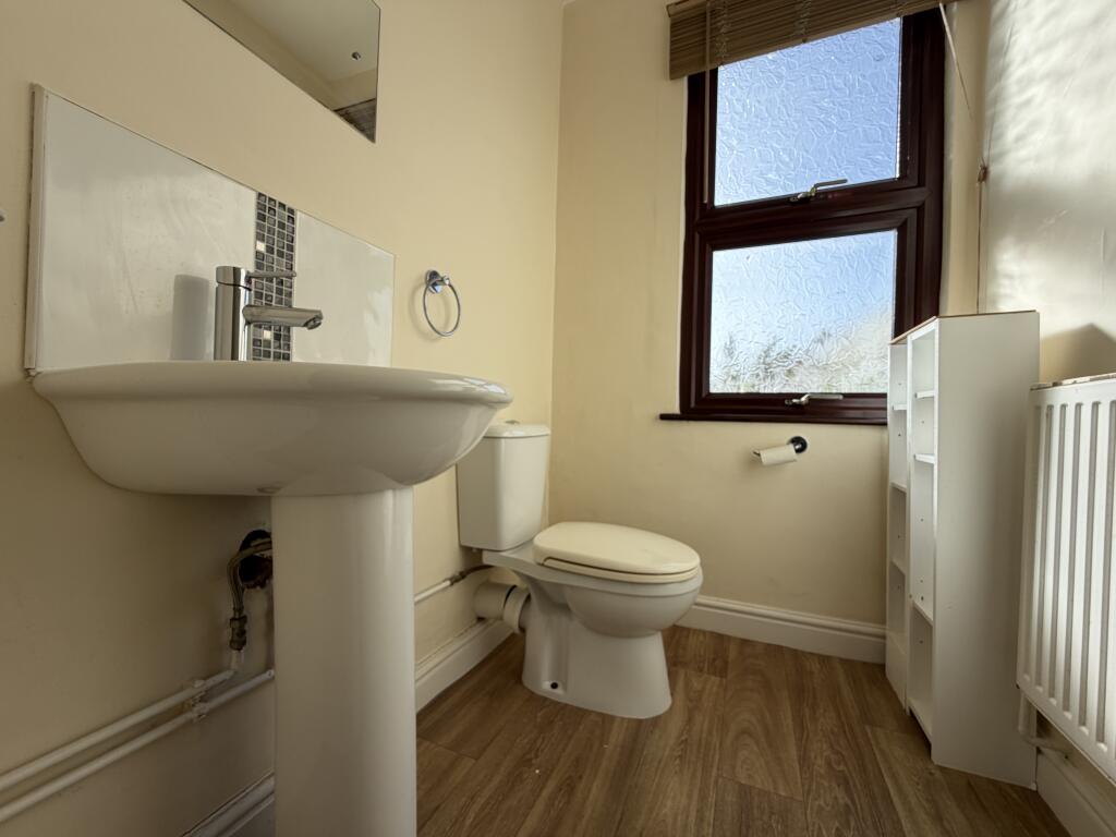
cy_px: 418
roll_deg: -0.8
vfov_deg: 85.7
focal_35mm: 14
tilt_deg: +1.0
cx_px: 558
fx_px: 451
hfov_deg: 102.1
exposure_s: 1/224
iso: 64
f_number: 2.2
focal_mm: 2.22
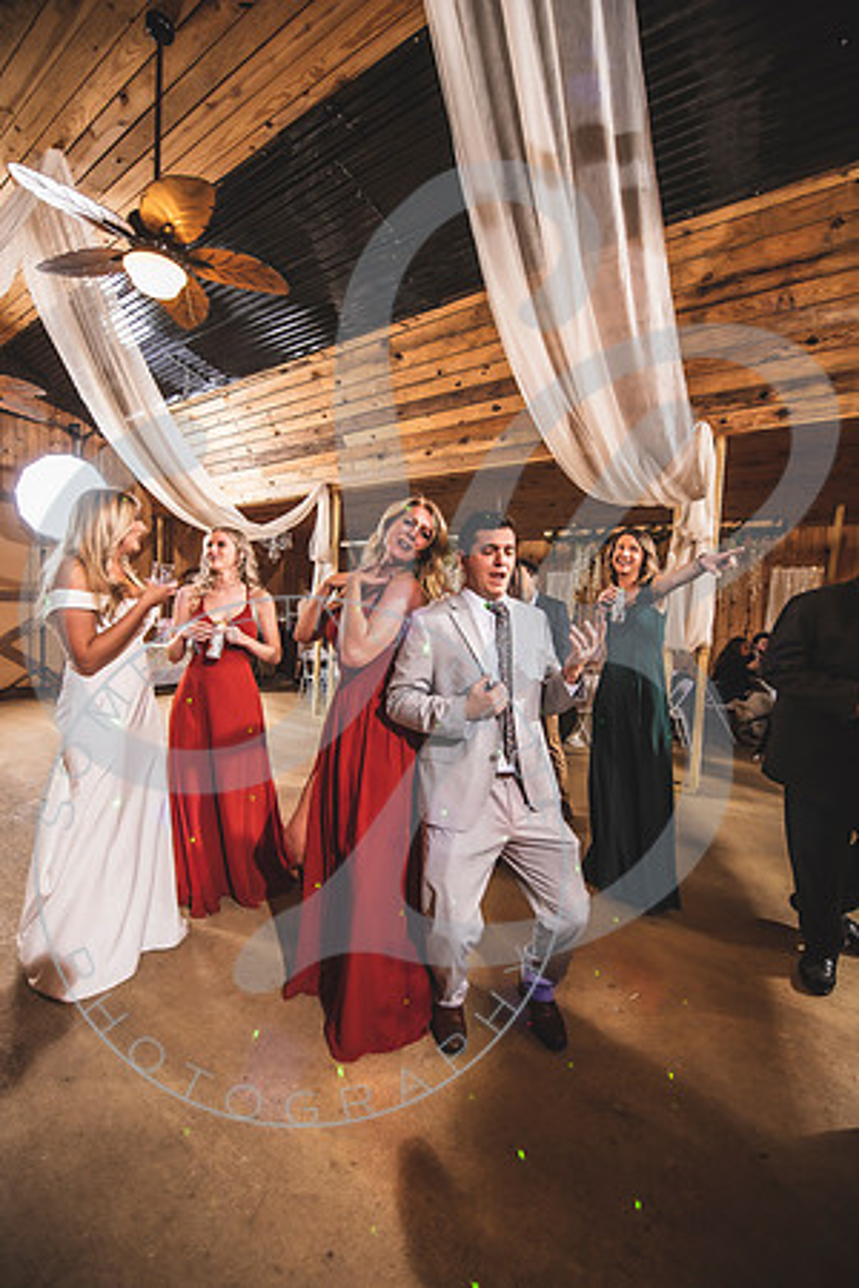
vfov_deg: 104.3
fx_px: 501
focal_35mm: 14
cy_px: 644
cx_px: 430
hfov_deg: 81.2
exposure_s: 1/125
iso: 400
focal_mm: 14
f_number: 2.8
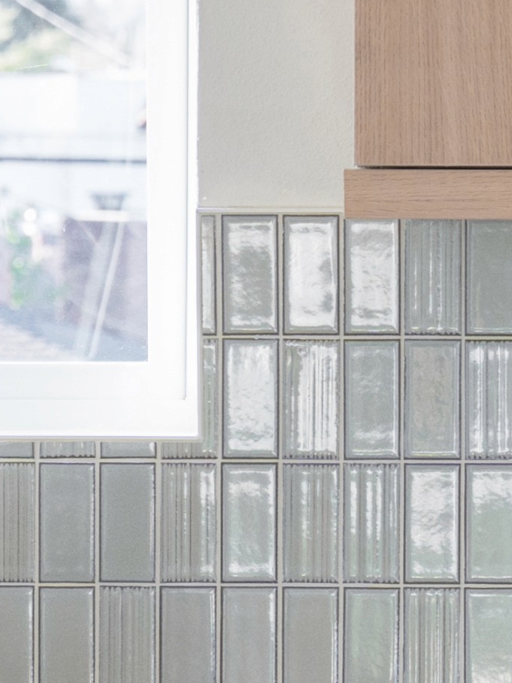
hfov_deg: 2.8
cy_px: 226
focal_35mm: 512
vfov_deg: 3.9
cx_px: 1876
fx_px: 10100
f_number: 6.3
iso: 320
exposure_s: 1/25
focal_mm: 70
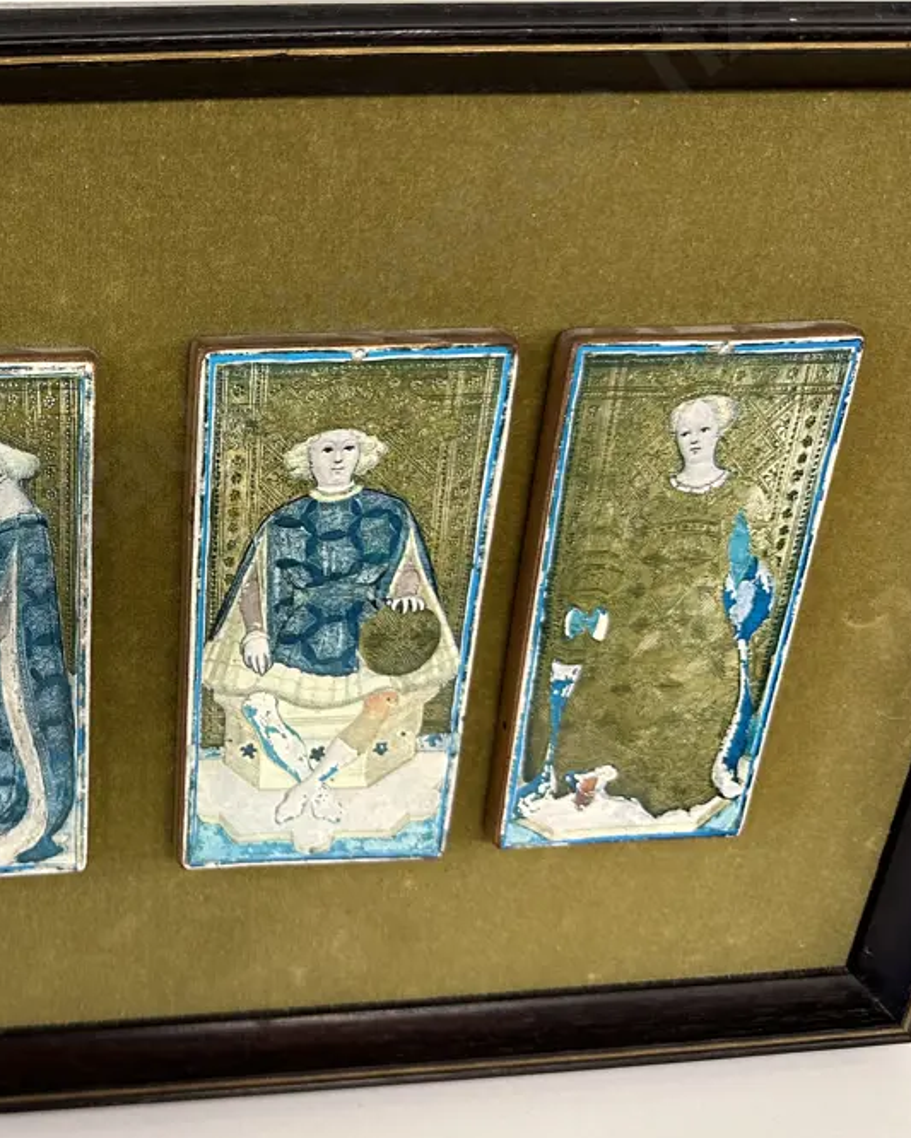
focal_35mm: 36
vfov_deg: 50.2
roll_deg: +0.1
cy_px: 528
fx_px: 1213
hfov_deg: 37.8
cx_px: 55
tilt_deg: -32.8
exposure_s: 1/50
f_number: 1.78
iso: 160
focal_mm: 6.86
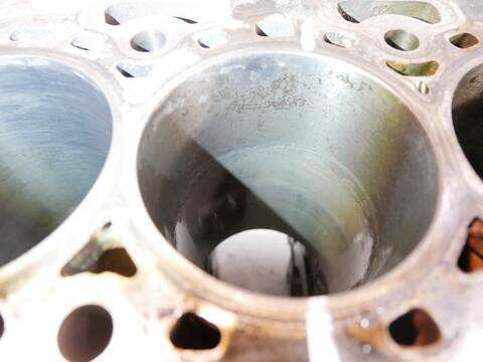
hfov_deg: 71.6
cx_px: 242
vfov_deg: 56.8
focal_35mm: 24
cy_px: 181
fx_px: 335
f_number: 3.5
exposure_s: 1/60
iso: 3200
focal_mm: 12
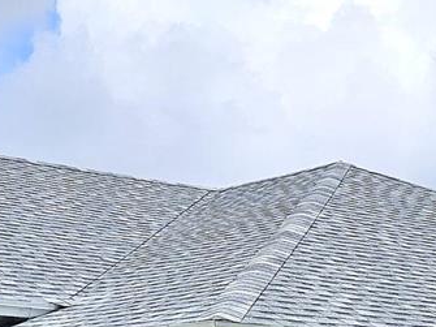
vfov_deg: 11.7
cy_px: 708
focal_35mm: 110
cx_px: 211
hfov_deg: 17.9
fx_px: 1385
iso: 25
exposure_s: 1/4256
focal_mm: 5.4
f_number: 1.8
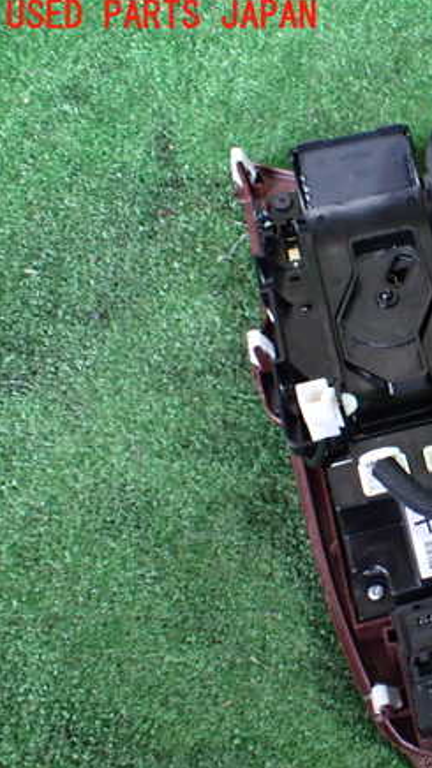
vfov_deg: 45.5
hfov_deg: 24.0
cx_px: 525
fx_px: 917
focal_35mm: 45
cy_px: 391
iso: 1000
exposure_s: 1/30
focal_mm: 5.4
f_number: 2.3
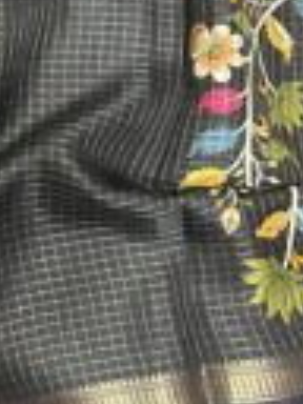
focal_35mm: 81
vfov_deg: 23.4
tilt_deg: -78.9
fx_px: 945
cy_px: 28
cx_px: -155
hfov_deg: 16.5
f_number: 1.5
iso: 400
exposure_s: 1/50
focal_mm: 5.7
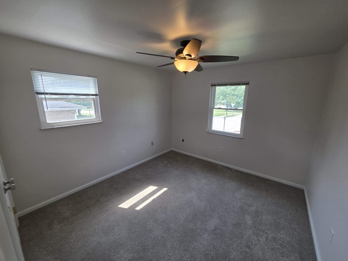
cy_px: 130
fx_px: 131
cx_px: 174
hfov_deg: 106.2
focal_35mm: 13
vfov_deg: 89.9
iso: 64
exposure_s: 1/120
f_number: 1.9
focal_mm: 2.2
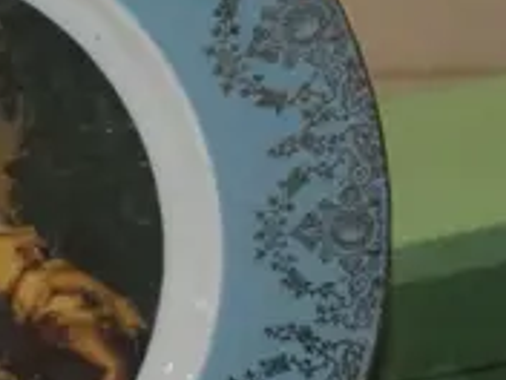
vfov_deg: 7.6
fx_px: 2719
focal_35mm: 186
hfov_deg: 10.6
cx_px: 138
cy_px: 766
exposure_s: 1/125
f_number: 5.6
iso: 2500
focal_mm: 16
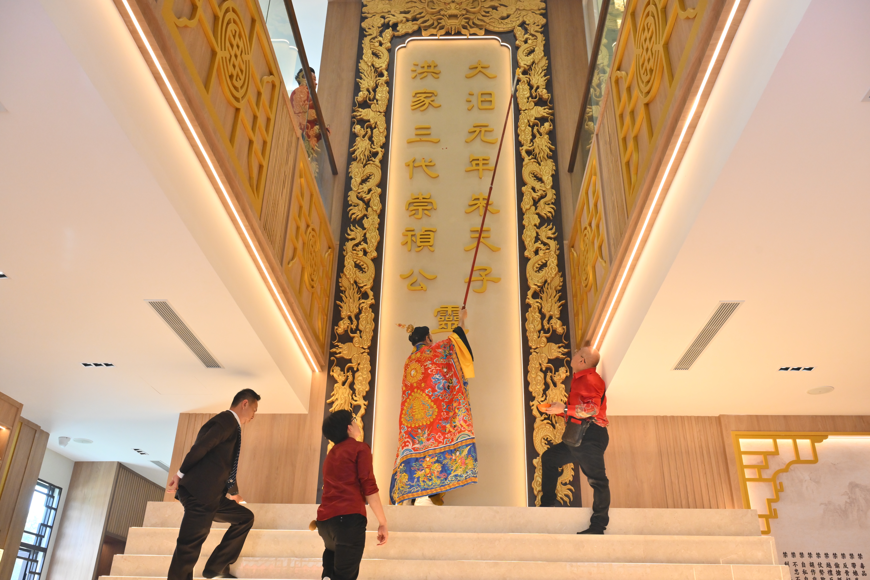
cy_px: 290
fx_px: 725
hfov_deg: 61.9
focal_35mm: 30
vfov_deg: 43.6
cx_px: 435
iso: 1600
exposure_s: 1/125
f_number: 8
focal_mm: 30
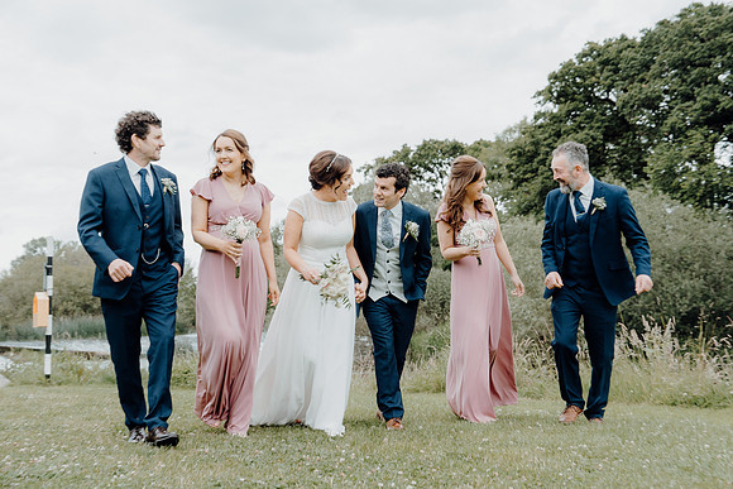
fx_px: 937
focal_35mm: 46
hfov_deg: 42.7
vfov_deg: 29.3
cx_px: 366
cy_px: 244
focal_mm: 46
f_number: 5
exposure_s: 1/200
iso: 125
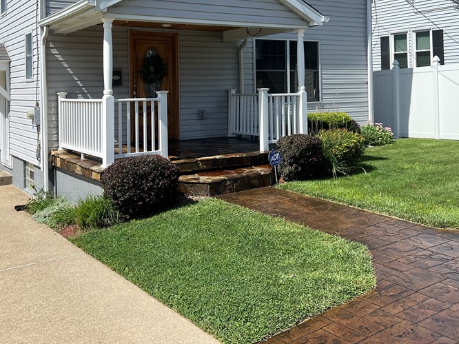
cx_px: 209
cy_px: 82
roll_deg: +1.1
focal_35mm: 40
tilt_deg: +1.2
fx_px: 530
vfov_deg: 35.1
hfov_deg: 46.8
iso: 50
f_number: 1.5
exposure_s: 1/4115
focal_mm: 5.7
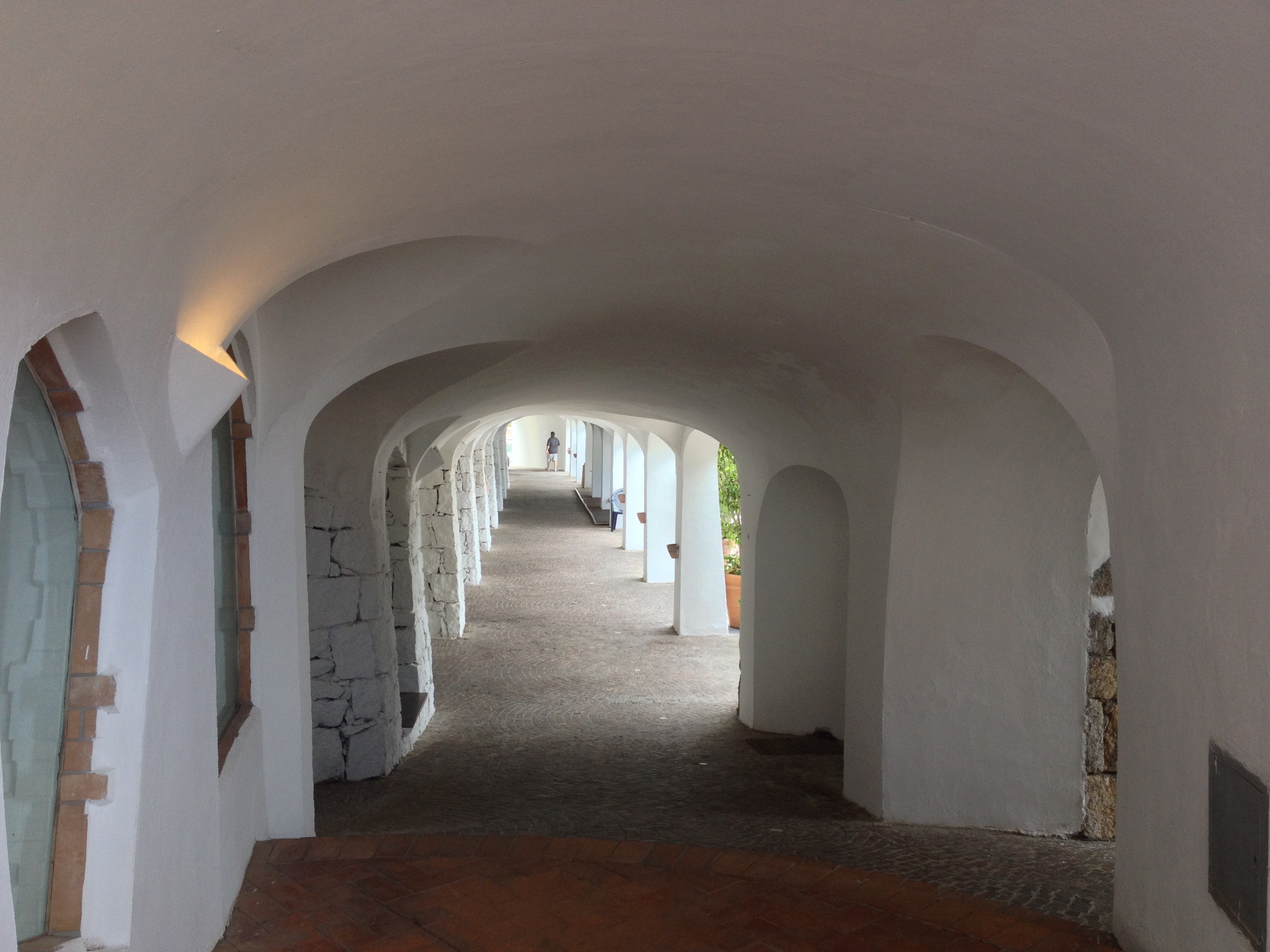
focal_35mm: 35
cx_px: 635
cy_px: 476
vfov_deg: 40.7
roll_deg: +0.8
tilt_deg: -6.1
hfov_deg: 52.6
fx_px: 1284
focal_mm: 4.28
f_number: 2.4
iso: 64
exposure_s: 1/120
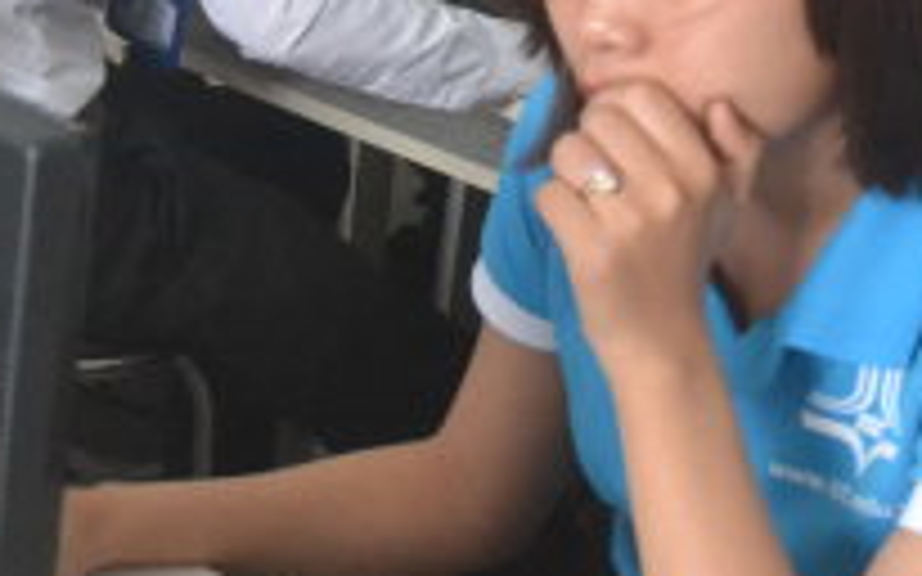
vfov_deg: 8.5
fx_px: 3860
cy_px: 20
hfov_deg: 13.3
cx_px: -110
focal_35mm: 154
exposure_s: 1/160
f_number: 6.3
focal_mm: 31
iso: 3200
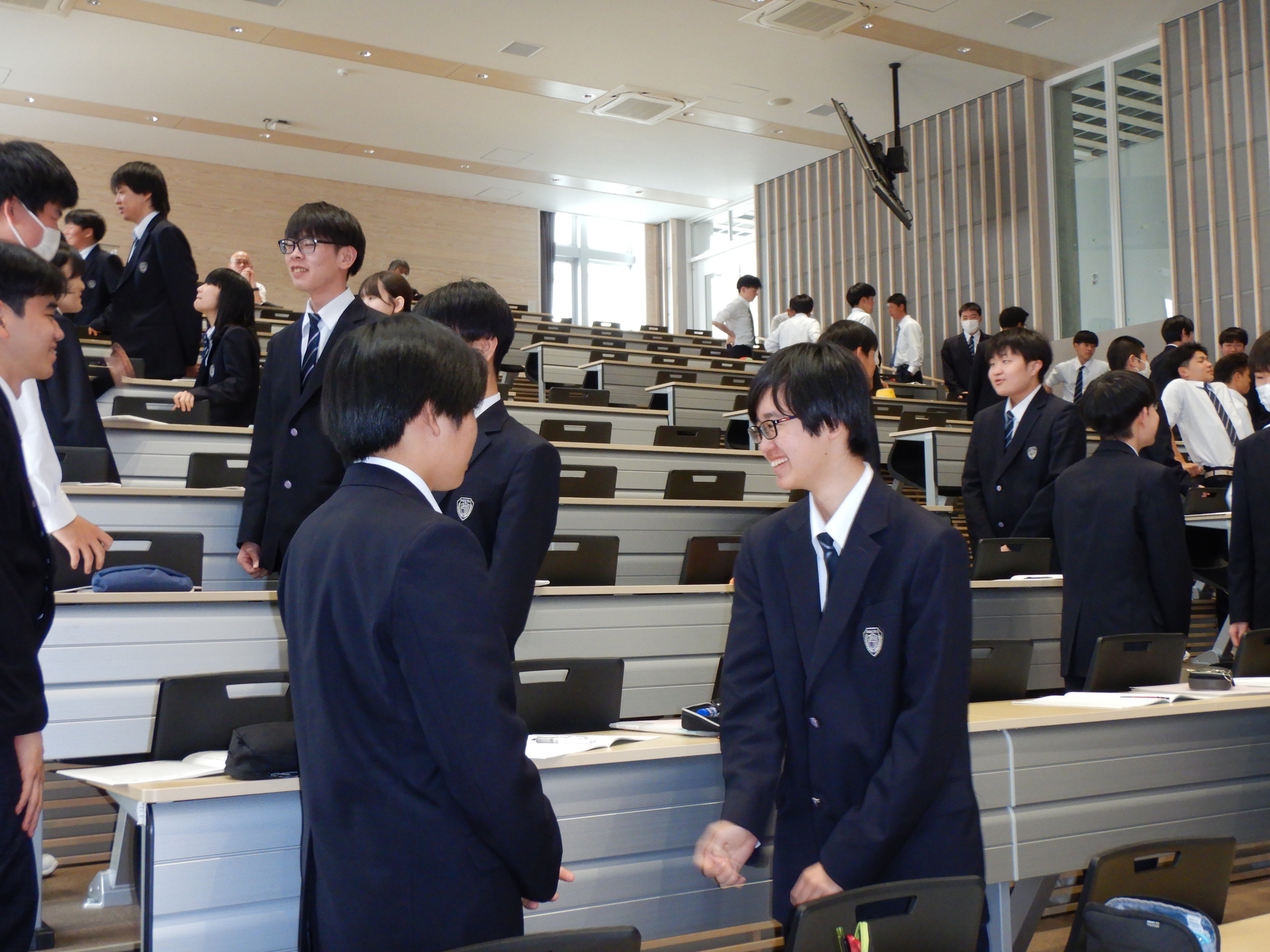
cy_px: 476
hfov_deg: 46.8
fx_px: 1468
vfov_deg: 36.0
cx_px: 635
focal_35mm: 40
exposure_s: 1/30
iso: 400
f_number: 4.2
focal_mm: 7.2
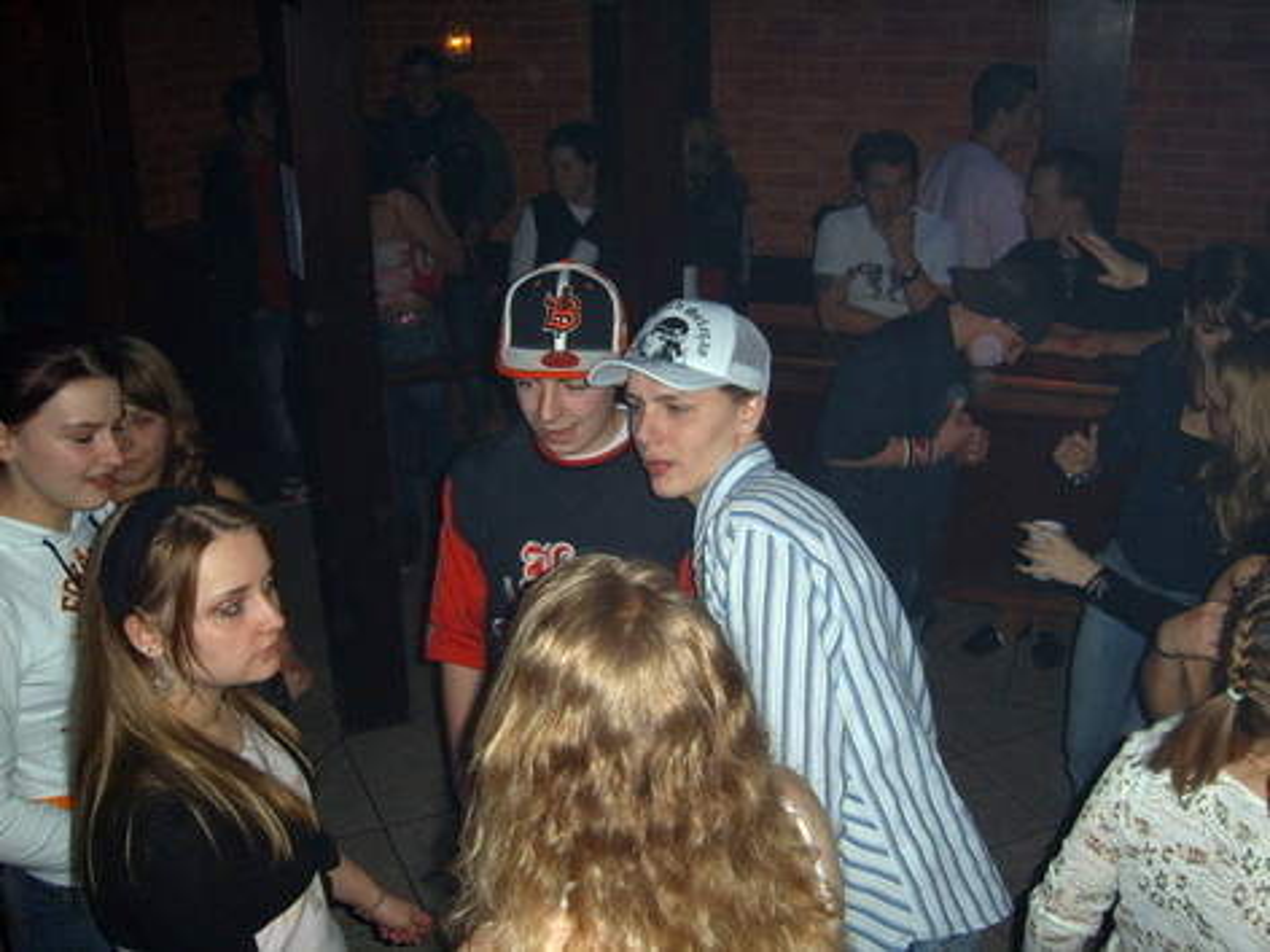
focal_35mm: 35
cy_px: 476
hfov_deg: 52.6
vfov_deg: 40.7
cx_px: 635
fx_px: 1284
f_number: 5.8
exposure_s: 1/30
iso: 100
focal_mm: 5.8
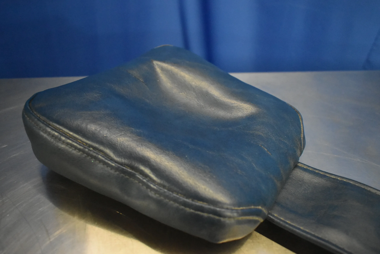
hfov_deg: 67.3
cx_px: 190
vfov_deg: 48.0
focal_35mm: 27
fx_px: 285
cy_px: 127
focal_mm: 18
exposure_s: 1/125
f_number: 3.5
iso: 4500
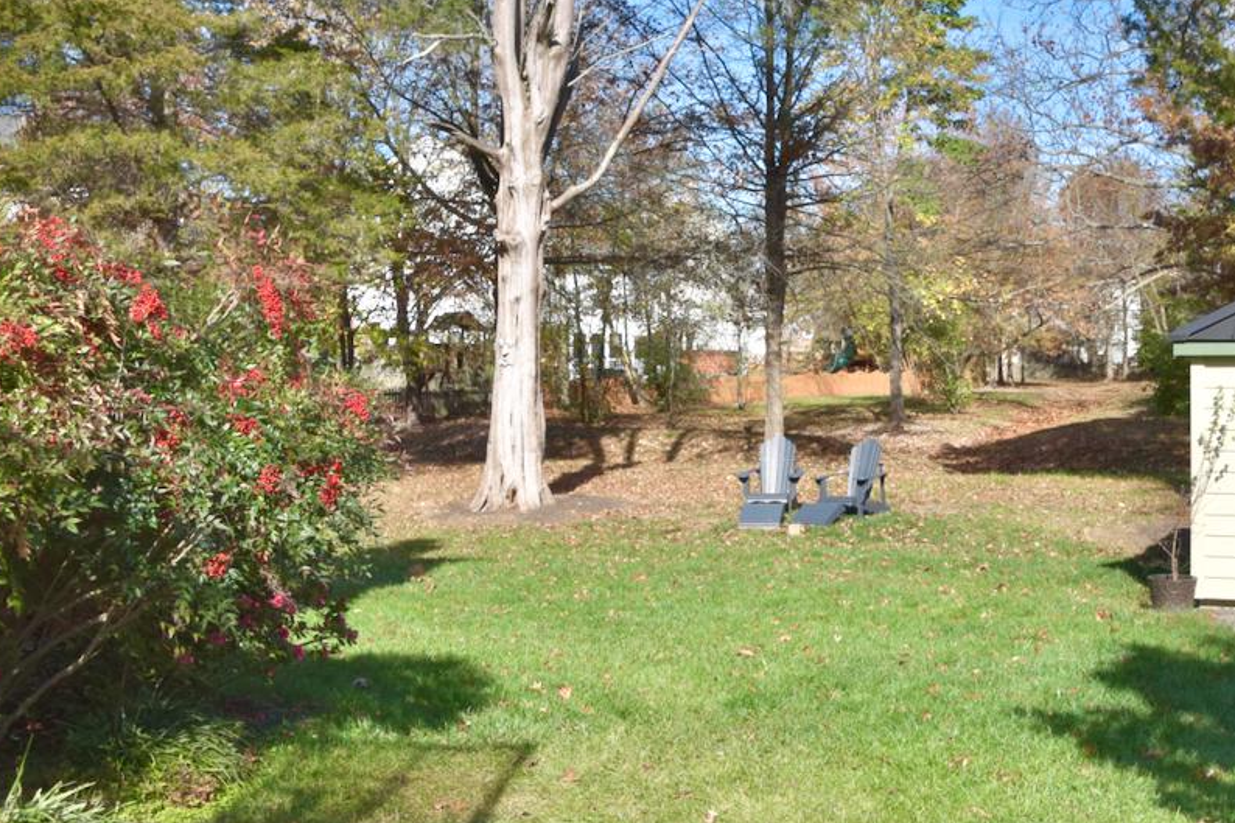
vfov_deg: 26.6
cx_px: 873
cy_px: 381
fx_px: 1742
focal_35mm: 51
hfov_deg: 38.3
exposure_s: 1/400
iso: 400
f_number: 10
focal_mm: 21
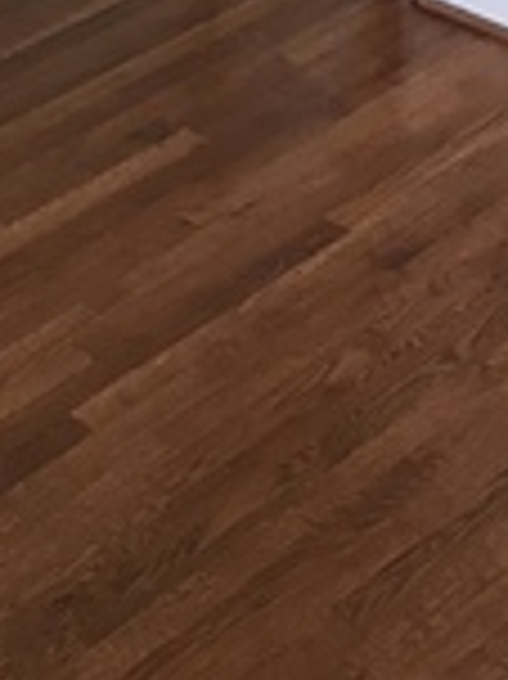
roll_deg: +1.0
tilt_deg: -11.0
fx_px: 2508
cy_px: -718
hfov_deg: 11.5
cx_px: 378
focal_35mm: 128
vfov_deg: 13.1
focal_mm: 4.15
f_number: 2.2
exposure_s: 1/33
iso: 32
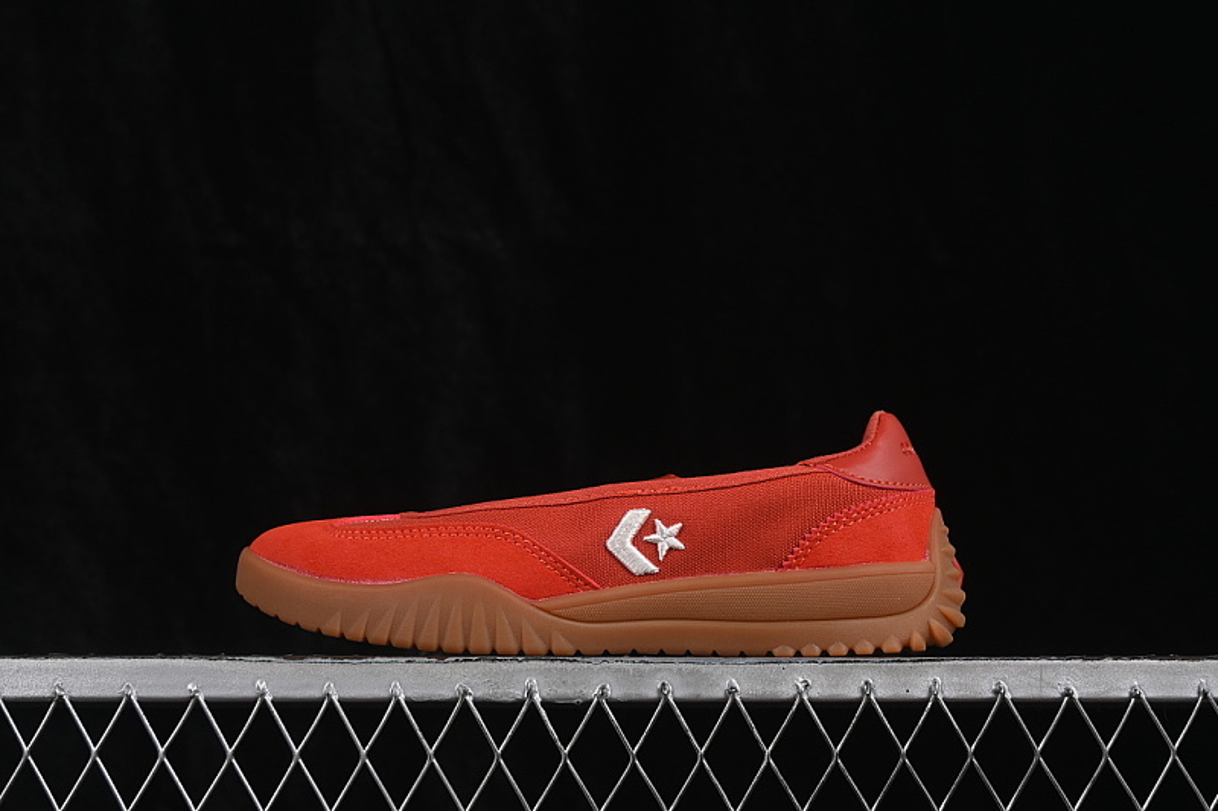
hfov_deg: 27.0
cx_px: 609
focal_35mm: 75
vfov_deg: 18.2
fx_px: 2537
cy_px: 406
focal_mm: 50
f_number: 8
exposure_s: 1/80
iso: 160
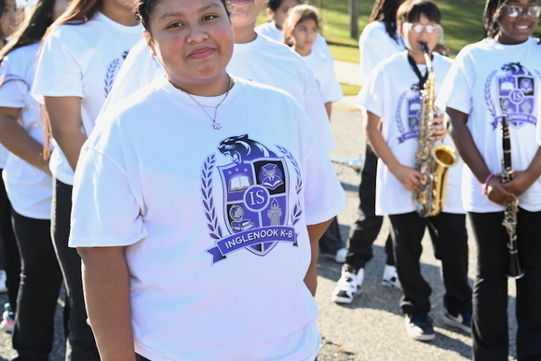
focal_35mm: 74
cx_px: 449
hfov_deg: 26.7
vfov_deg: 18.4
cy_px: 167
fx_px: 1112
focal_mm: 42
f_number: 5
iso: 200
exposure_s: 1/250
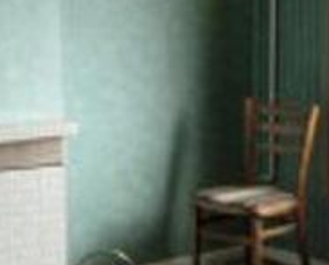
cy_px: 59
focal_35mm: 118
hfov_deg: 16.2
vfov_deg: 13.0
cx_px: 233
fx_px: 1151
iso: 84
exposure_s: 1/32
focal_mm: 7.8
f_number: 2.8
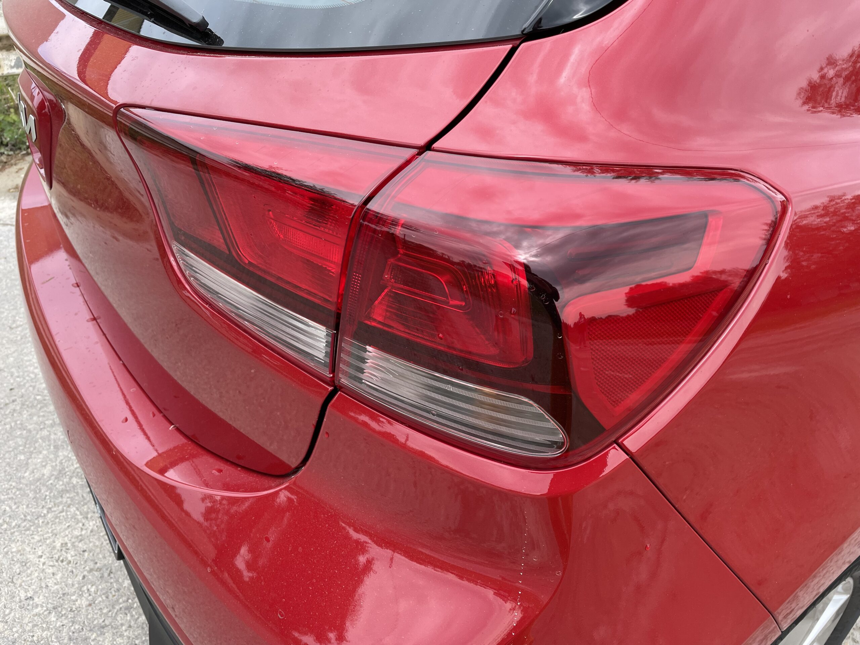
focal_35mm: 26
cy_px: 322
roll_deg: -3.3
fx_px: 646
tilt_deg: -33.6
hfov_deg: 67.3
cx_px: 430
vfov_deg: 53.1
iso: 32
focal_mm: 4.2
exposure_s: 1/654
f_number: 1.6
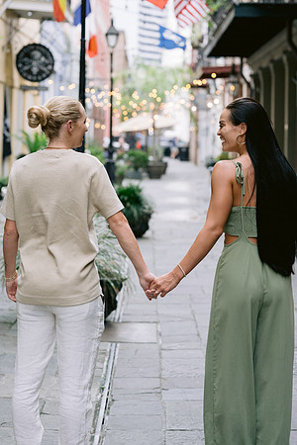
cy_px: 222
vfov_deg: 23.9
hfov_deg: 16.1
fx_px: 1052
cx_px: 148
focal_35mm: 85
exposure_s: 1/160
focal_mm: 85
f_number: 4
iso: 640
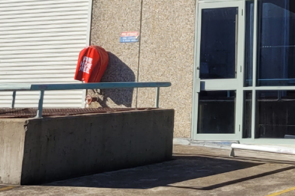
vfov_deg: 13.8
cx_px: 346
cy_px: -89
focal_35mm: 94
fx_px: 770
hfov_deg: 20.4
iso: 40
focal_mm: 5.4
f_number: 1.8
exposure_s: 1/2000
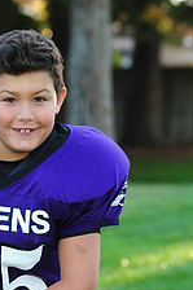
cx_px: 1
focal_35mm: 301
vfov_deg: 6.8
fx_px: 2424
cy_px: 311
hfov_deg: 4.6
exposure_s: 1/60
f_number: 4.5
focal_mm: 116
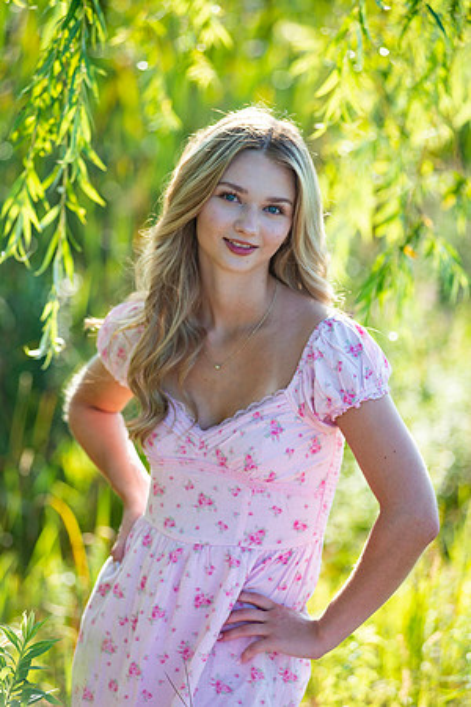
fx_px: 2845
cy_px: 354
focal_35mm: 145
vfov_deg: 14.2
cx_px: 236
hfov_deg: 9.5
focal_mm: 145
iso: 160
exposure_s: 1/800
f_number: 4
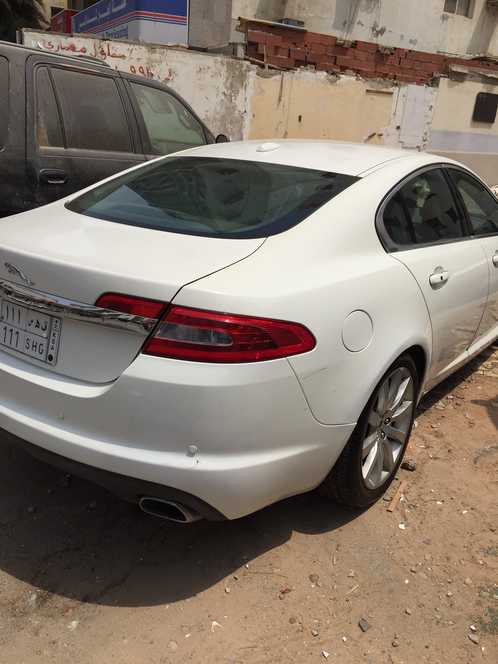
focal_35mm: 29
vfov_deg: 61.7
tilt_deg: -20.1
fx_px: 556
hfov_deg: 48.2
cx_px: 249
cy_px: 332
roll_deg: -5.1
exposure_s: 1/4950
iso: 32
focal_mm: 4.15
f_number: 2.2
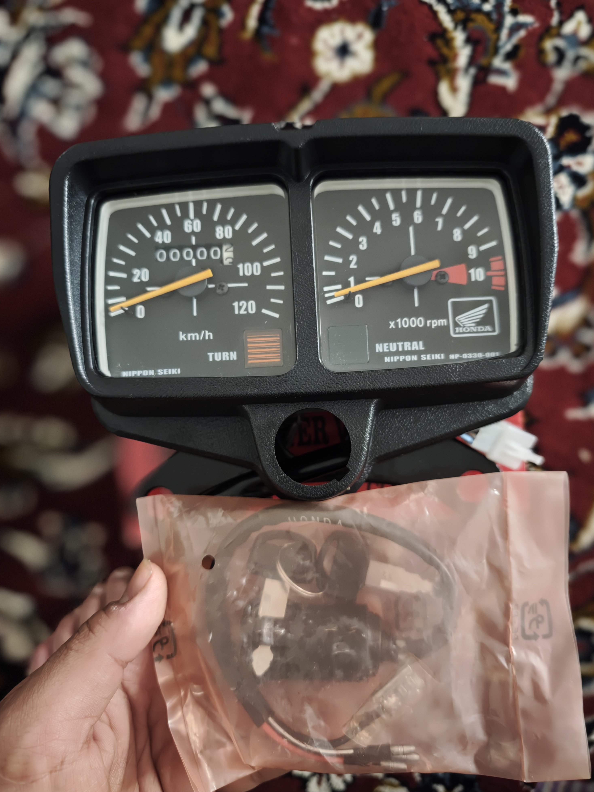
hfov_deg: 56.8
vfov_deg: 71.6
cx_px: 307
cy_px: 385
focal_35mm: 24
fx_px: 549
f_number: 1.62
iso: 4000
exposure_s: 1/16.7
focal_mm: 6.55
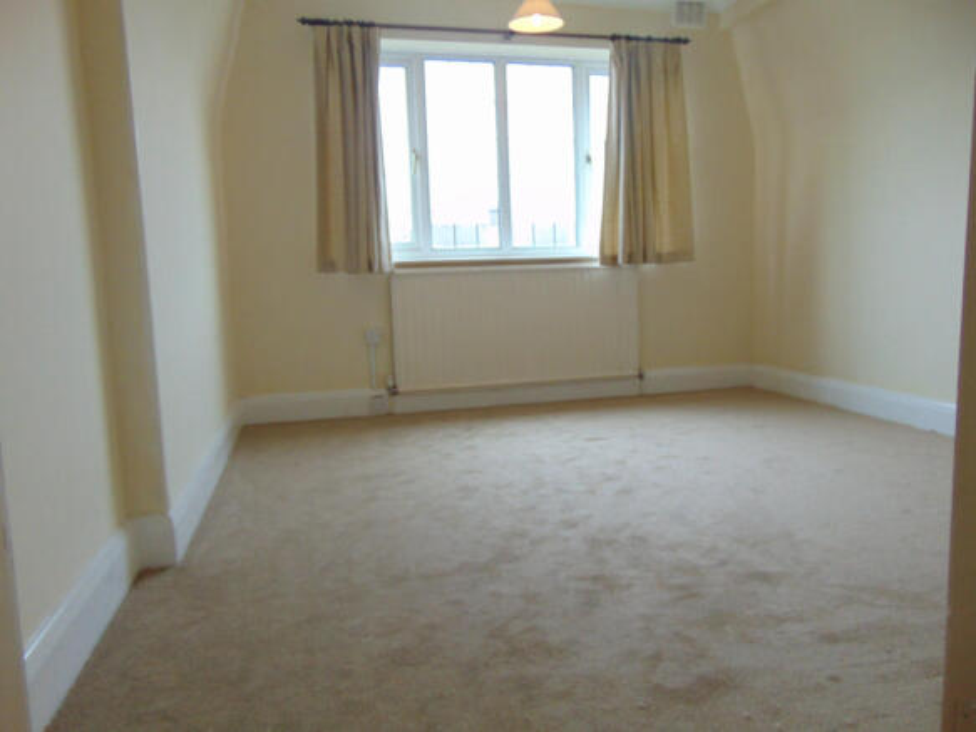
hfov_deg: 69.4
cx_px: 488
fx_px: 705
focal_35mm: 25
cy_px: 366
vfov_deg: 54.9
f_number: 3
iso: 160
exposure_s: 1/30
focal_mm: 4.5
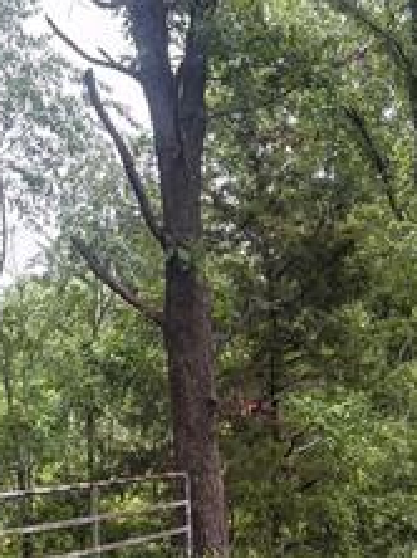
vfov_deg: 21.0
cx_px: 244
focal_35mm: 90
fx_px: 1448
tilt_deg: -3.3
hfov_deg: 16.4
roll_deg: +0.2
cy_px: 561
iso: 64
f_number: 1.6
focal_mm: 5.96
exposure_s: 1/339
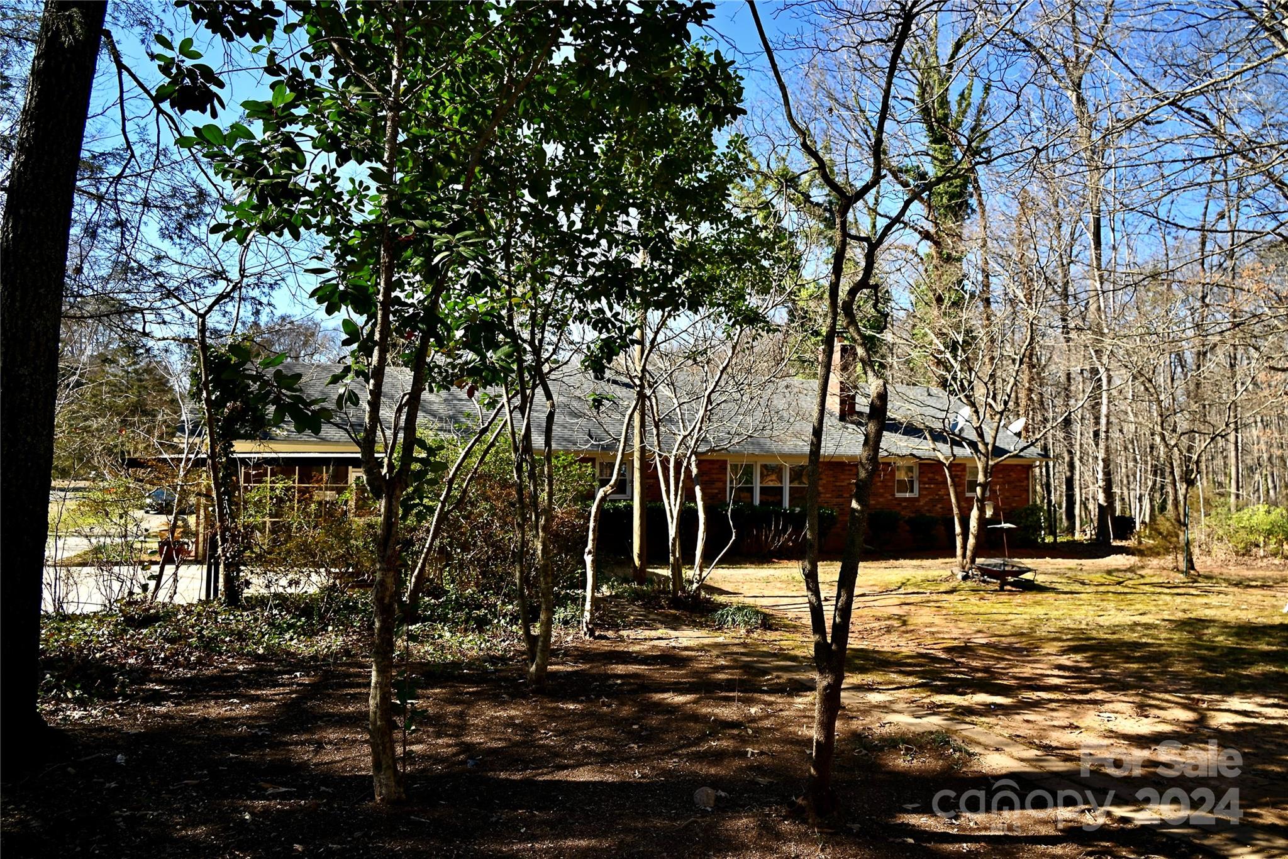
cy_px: 430
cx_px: 644
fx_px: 859
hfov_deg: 73.7
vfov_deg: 53.1
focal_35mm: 24
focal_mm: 24
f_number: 5.6
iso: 140
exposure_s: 1/250
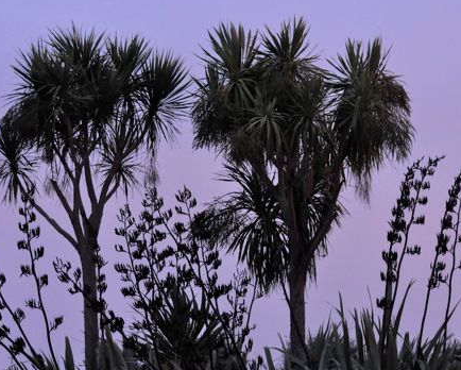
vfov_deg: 10.7
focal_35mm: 145
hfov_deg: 13.3
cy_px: 196
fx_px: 1980
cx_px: 192
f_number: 4.5
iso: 3200
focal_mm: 70
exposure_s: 1/40
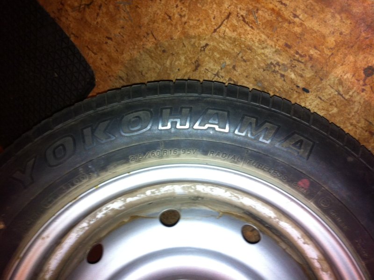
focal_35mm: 35
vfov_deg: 40.6
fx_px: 378
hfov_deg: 52.7
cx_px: 187
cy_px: 140
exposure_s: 1/15
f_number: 2.8
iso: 160
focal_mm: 3.85
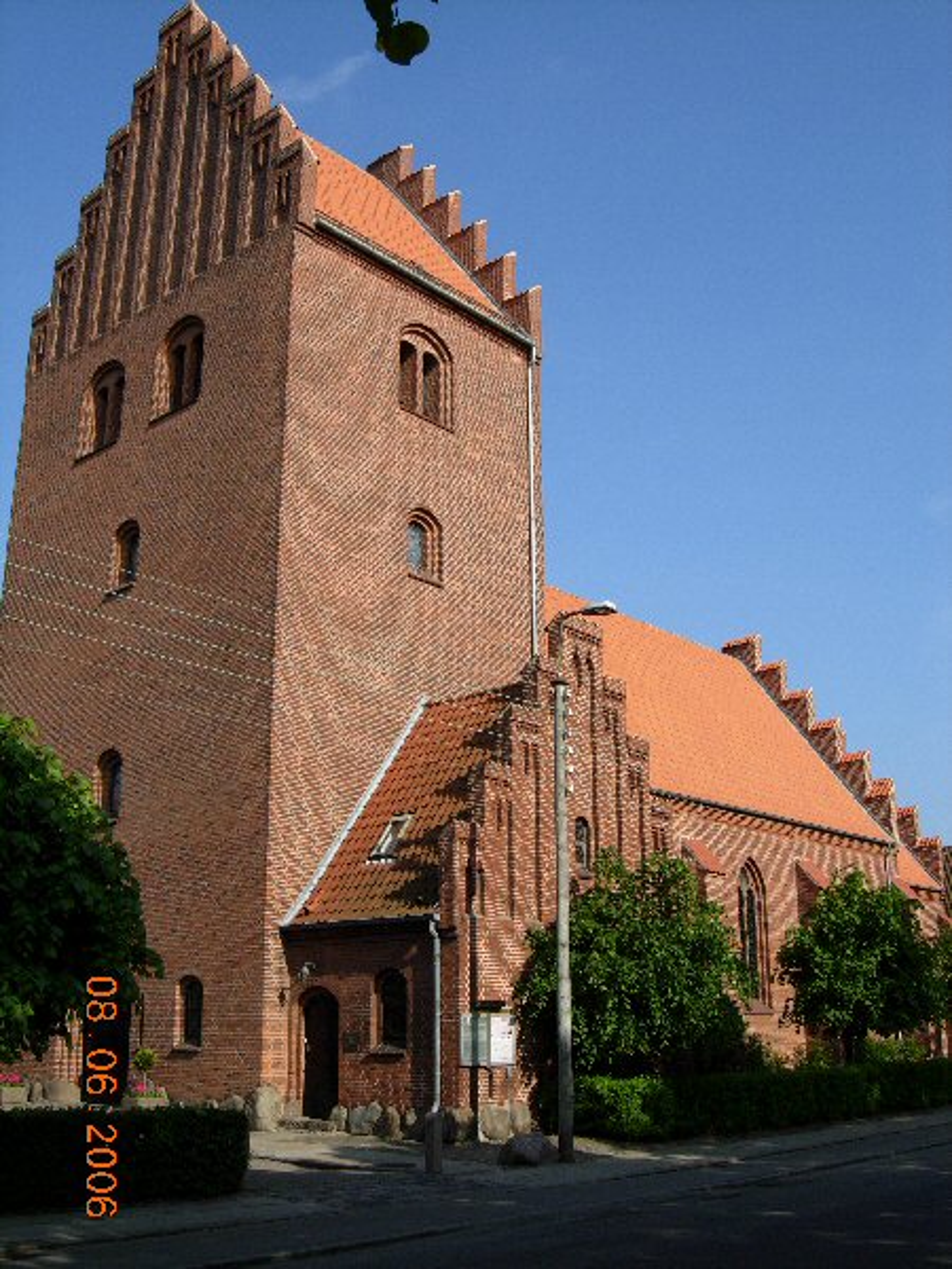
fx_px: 1320
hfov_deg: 39.7
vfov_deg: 51.4
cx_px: 476
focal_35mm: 36
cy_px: 634
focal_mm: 7.5
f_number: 5.4
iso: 50
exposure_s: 1/362
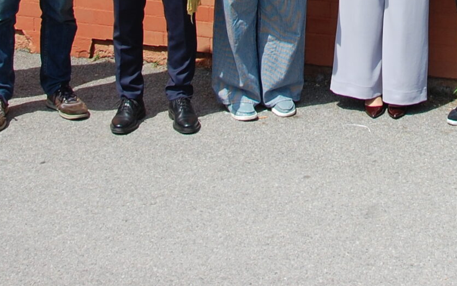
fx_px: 1046
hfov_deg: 24.0
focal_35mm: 84
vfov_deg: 14.3
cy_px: -177
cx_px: 402
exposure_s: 1/320
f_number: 9
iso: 200
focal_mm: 18
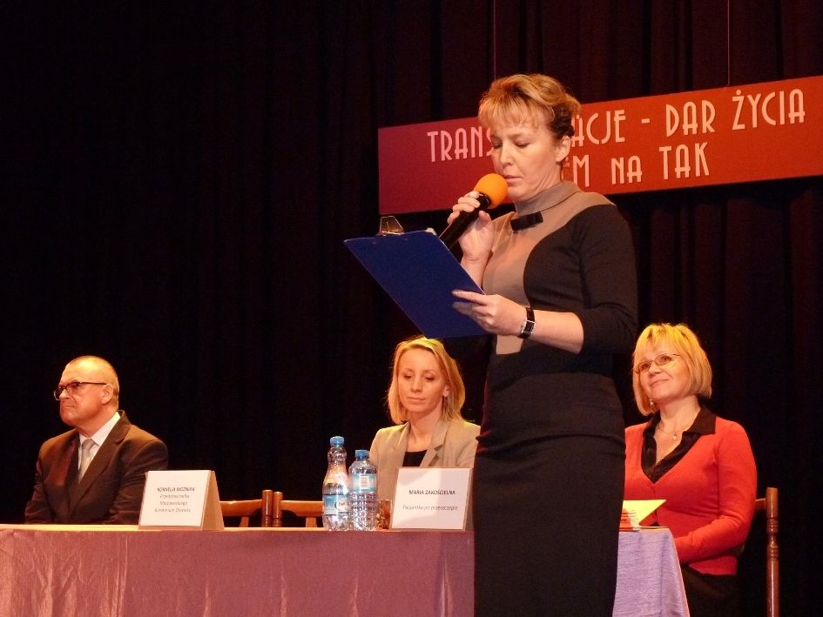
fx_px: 2069
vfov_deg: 17.0
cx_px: 412
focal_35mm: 87
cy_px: 308
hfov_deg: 22.5
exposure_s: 1/80
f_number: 3.4
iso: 400
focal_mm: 15.5
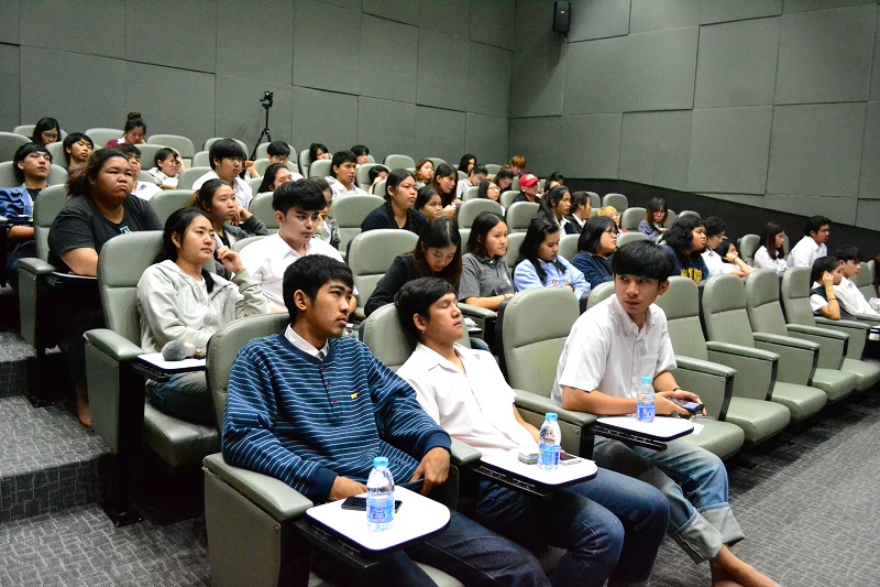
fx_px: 660
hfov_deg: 67.4
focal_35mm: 27
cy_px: 294
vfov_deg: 47.9
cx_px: 440
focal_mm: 18
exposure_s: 1/60
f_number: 4
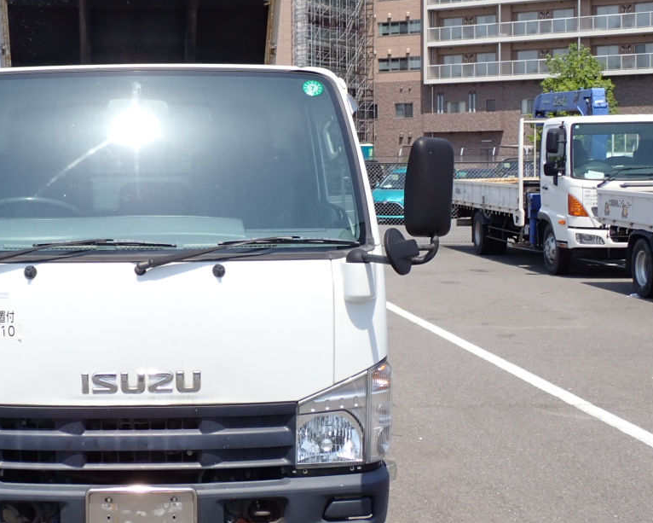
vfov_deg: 24.5
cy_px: 203
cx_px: 141
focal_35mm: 62
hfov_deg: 29.8
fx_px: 1198
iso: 100
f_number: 3.5
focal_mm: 6.83
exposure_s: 1/800
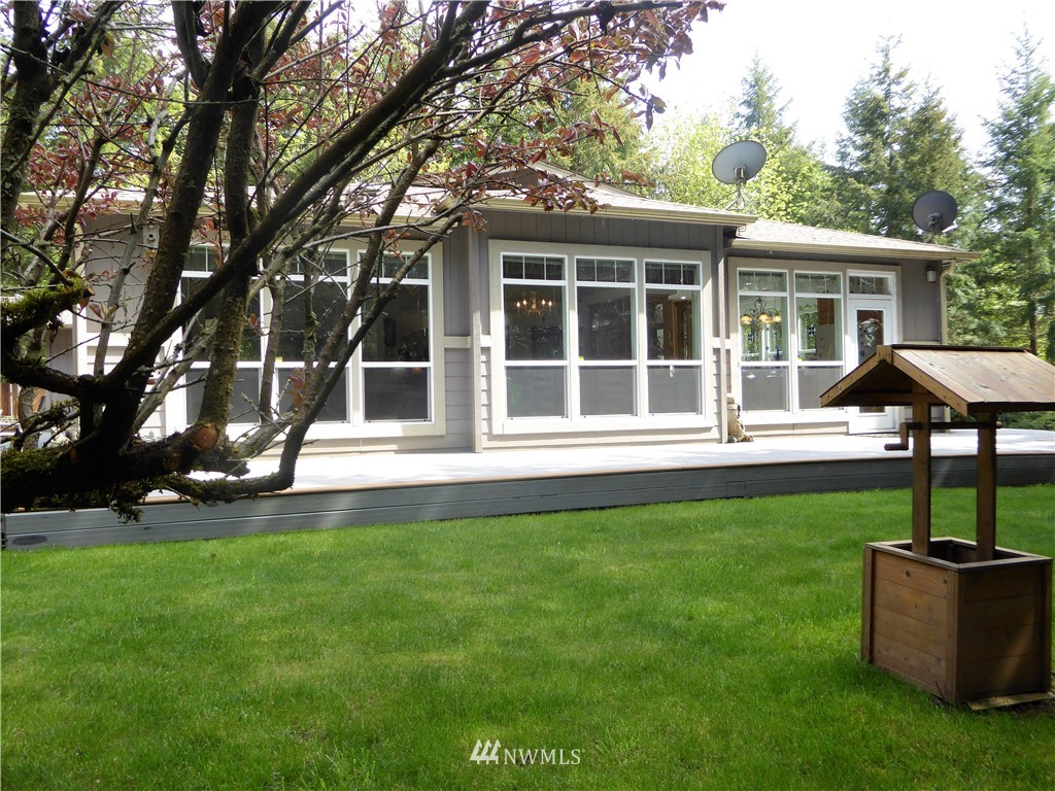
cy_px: 396
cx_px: 528
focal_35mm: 27
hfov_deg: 65.3
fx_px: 823
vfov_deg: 51.4
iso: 100
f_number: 3.4
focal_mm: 4.7
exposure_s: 1/160
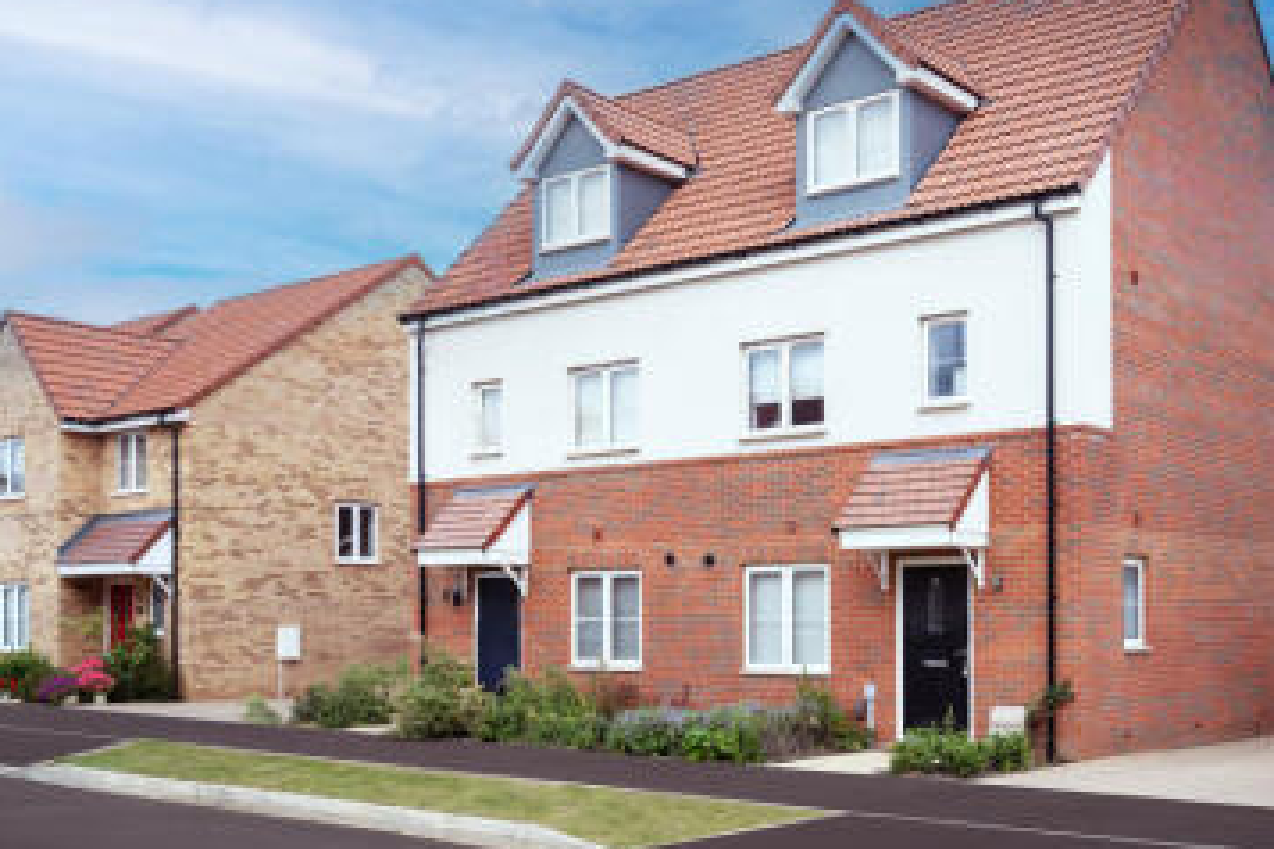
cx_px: 789
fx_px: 1439
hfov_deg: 47.4
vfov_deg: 32.7
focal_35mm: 41
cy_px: 316
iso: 200
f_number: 2.8
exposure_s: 1/2500
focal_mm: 30.5
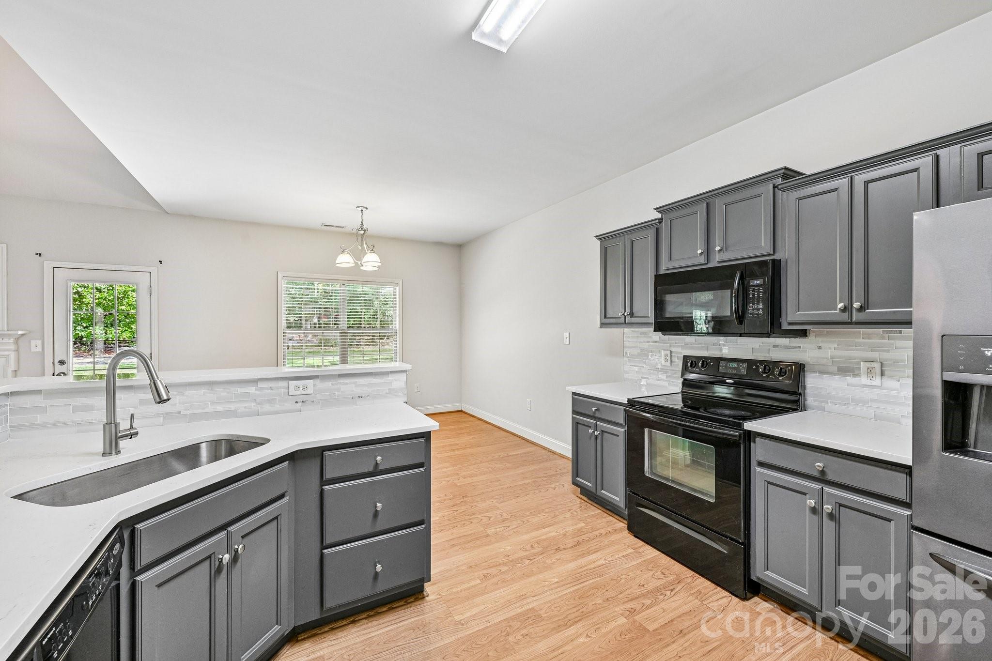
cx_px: 496
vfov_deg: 81.2
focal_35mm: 14
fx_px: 386
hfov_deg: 104.3
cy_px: 330
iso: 400
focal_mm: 14
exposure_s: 1/8
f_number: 8
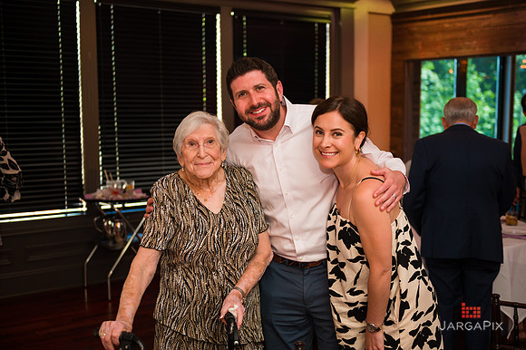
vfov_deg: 28.0
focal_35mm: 48
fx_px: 701
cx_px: 263
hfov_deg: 41.1
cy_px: 175
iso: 1250
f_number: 3.2
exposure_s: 1/125
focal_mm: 48
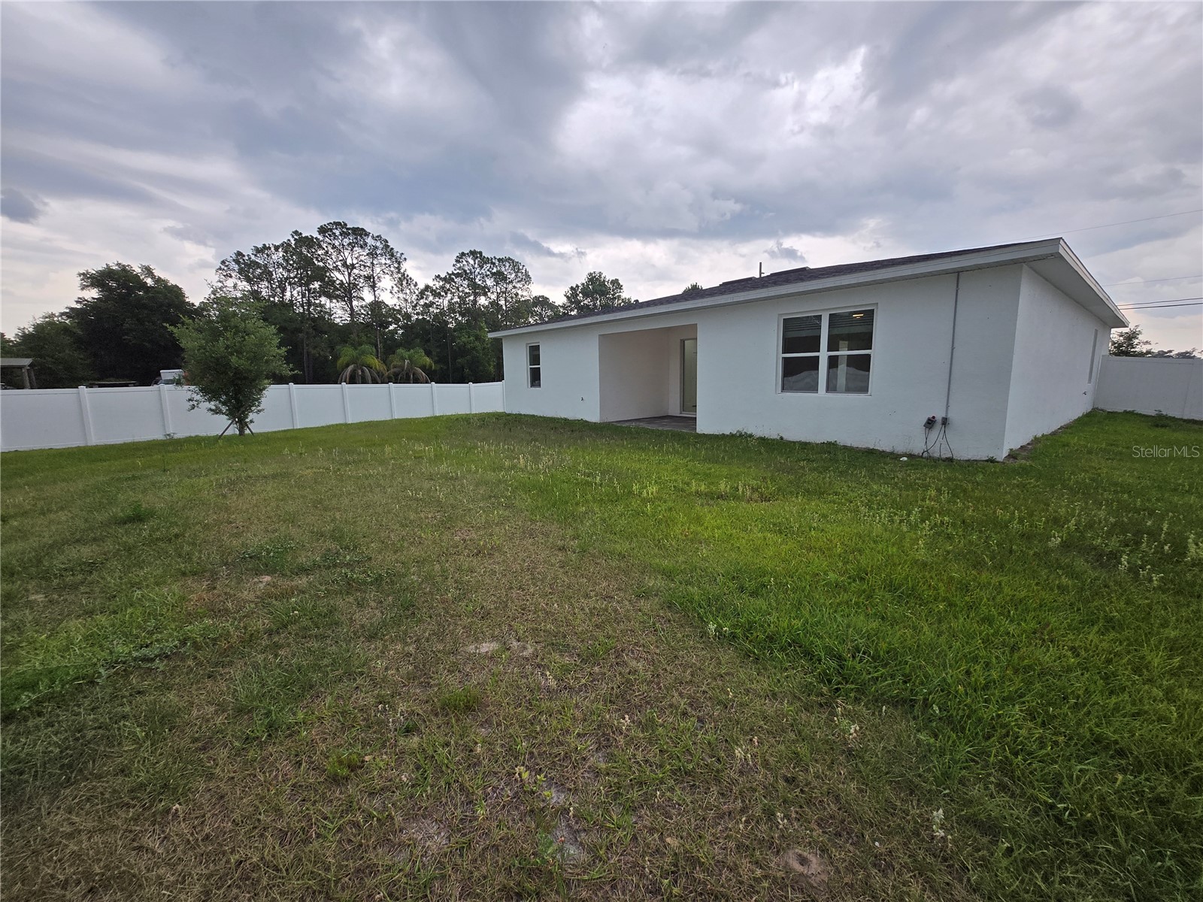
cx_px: 602
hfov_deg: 106.2
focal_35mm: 13
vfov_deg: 89.9
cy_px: 451
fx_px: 452
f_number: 2.2
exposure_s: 1/133
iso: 25
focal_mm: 1.7
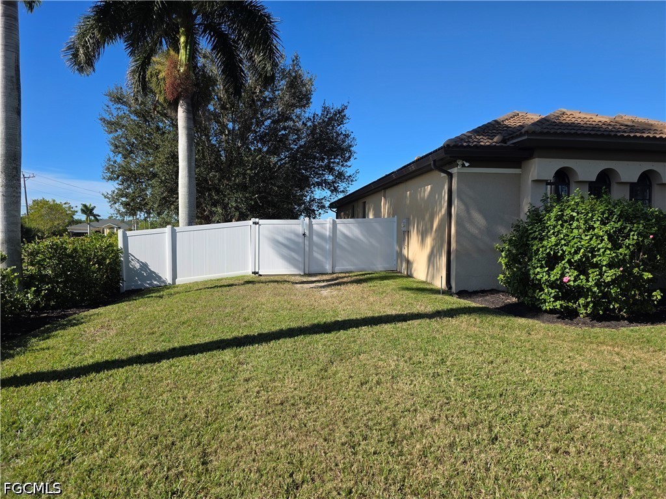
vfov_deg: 58.9
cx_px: 333
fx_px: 443
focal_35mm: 23
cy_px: 250
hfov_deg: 73.9
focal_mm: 6.3
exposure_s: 1/5017
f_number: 1.7
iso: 80
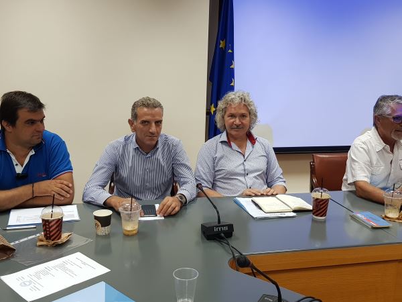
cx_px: 201
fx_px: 302
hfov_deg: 67.3
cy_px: 151
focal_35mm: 26
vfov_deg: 53.1
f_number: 1.7
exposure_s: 1/50
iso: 100
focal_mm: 4.3
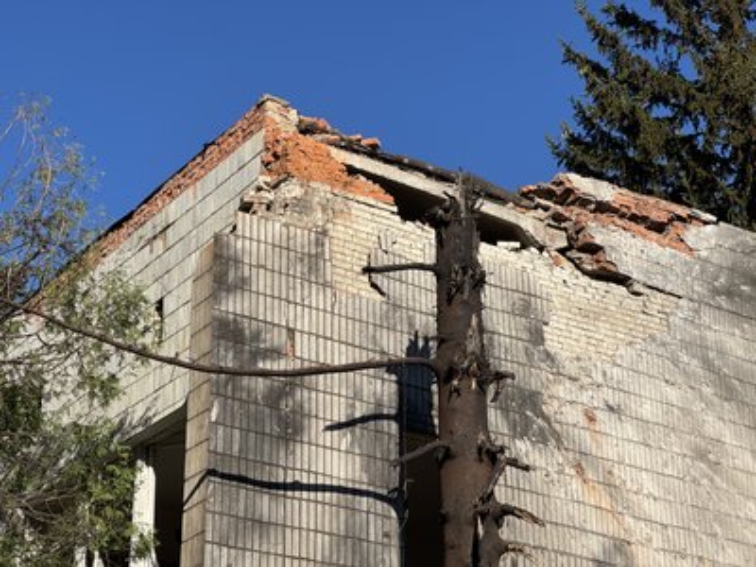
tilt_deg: +25.7
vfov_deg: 19.1
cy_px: 284
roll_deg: +0.7
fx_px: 1682
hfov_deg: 25.3
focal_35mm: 77
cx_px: 378
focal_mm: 9
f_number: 2.8
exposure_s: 1/968
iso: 25
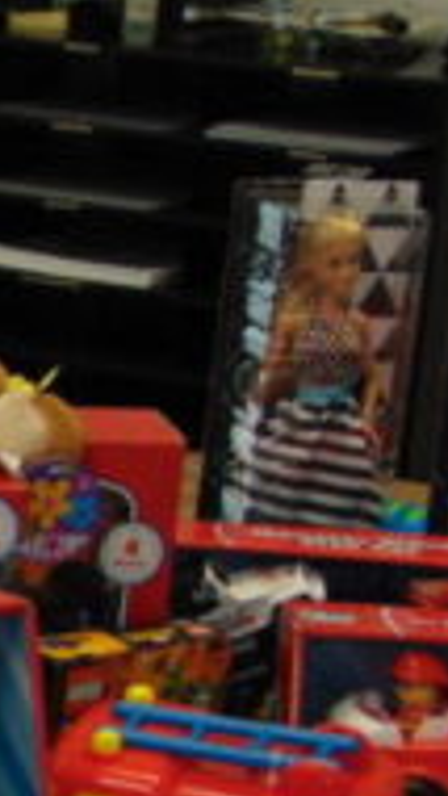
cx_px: -946
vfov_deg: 11.5
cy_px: 800
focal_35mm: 185
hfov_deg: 6.0
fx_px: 3903
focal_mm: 7.6
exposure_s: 1/60
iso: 80
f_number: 3.3
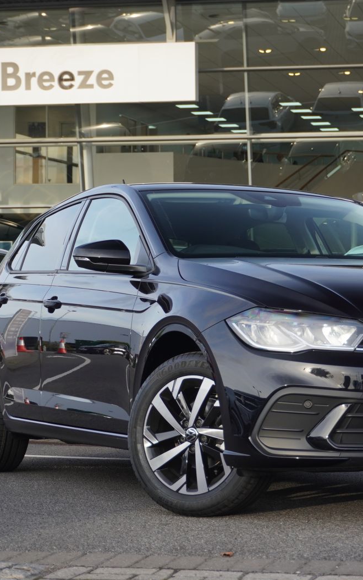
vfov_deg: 23.5
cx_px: 278
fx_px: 1392
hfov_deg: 14.8
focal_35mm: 88
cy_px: 290
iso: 200
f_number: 5.6
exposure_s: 1/160
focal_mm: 38
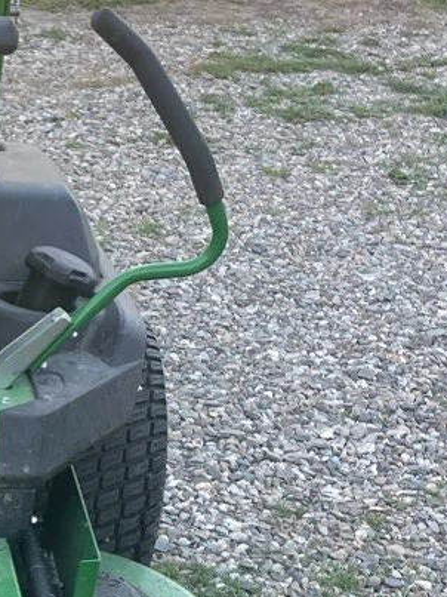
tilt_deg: -31.3
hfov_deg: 15.6
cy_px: 526
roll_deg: +0.6
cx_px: -261
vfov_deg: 22.3
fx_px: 1481
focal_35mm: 86
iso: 32
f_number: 1.6
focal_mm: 4.2
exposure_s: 1/242
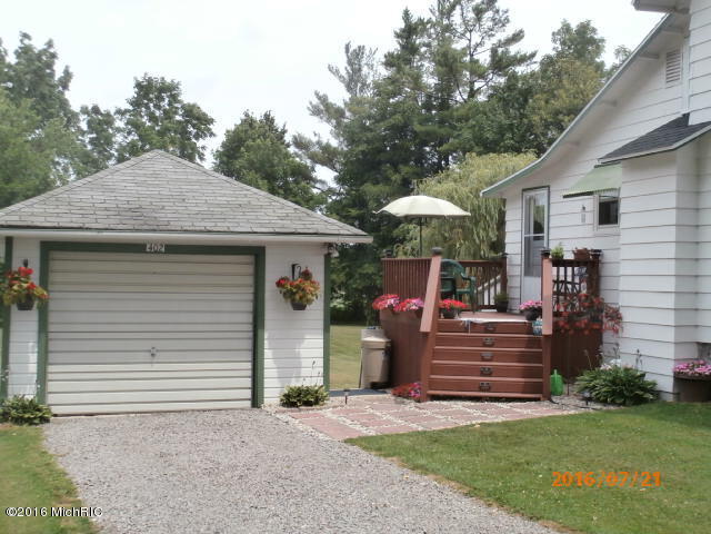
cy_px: 267
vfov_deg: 30.9
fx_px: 965
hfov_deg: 40.4
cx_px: 356
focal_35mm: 47
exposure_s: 1/80
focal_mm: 8.29
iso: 100
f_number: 11
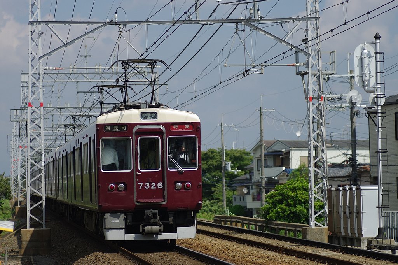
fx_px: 1491
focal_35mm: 135
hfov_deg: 15.2
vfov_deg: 10.1
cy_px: 132
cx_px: 199
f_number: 2.8
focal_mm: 90
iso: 100
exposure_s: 1/3000
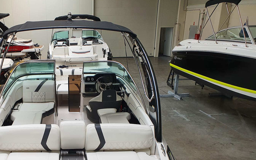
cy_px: 141
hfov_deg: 46.0
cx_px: 73
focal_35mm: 42
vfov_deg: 29.4
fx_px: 293
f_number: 2.4
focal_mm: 4.32
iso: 50
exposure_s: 1/225
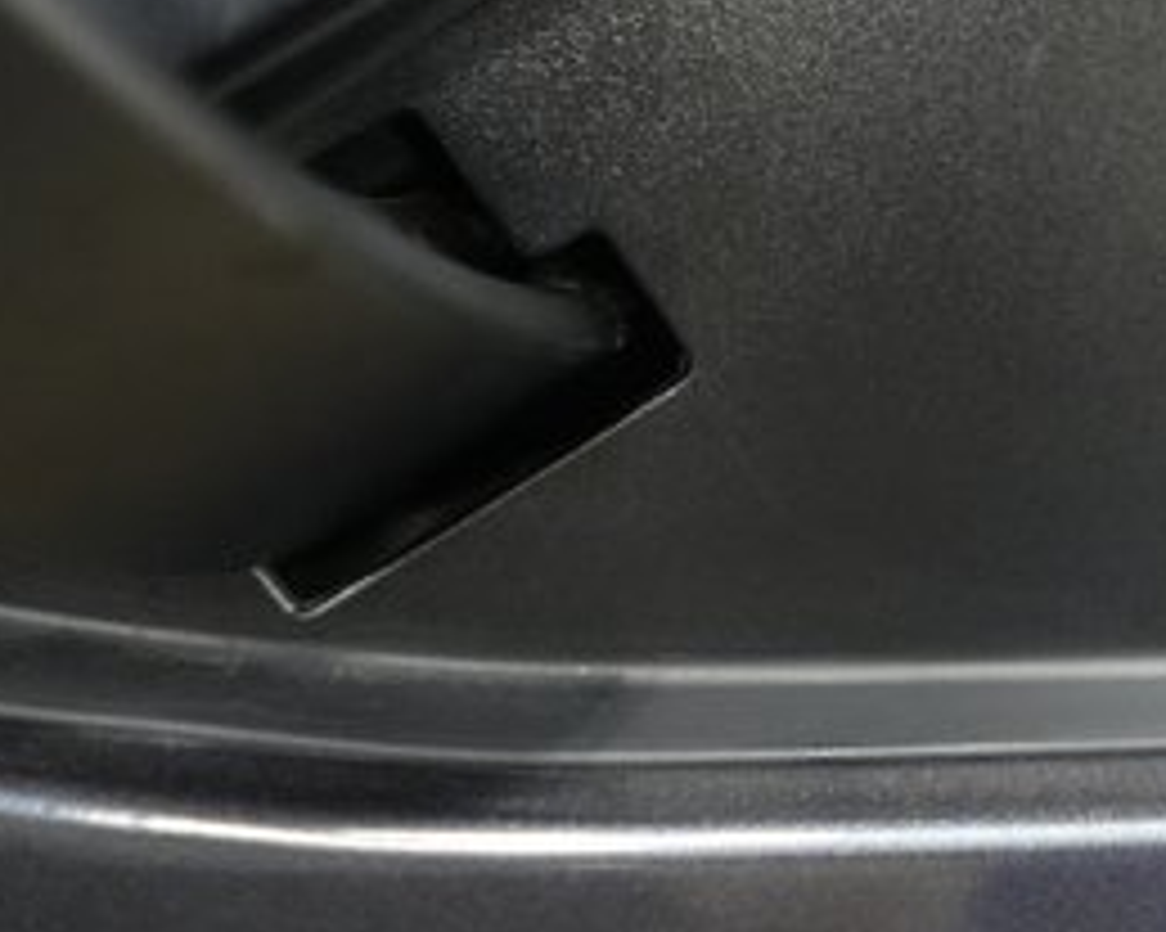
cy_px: 59
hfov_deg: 26.4
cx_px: 1337
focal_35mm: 65
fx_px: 2242
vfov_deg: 22.8
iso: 5000
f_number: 2.8
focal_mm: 28
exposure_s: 1/320
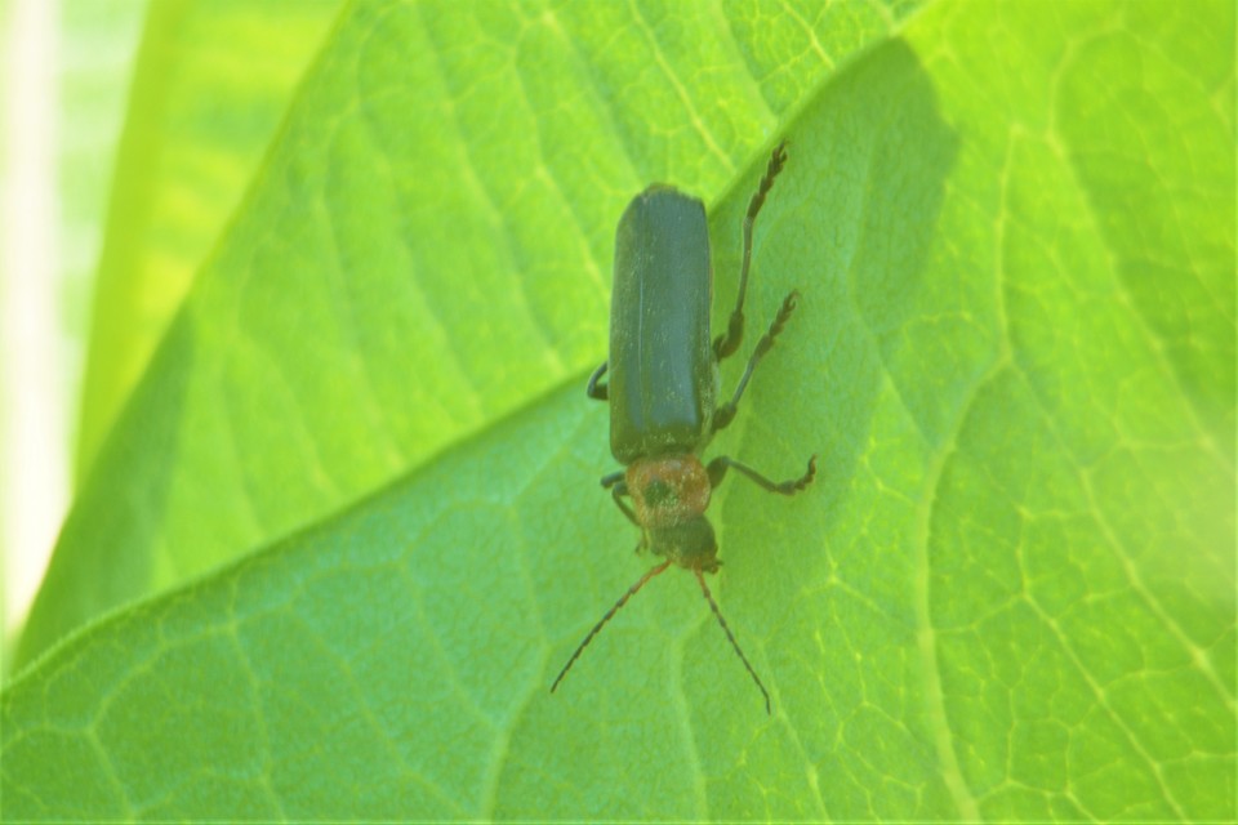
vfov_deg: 4.4
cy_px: 412
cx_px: 619
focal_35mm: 315
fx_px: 10832
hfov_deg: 6.5
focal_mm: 210
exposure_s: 1/125
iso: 320
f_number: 8
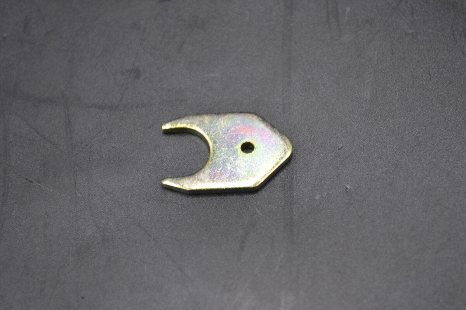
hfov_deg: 24.6
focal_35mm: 82
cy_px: 155
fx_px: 1068
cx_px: 233
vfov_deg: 16.6
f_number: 5.6
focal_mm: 55
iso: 400
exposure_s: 1/40
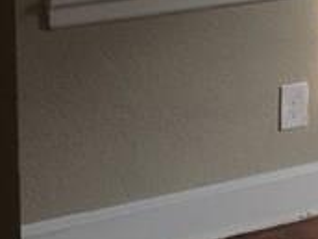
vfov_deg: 8.4
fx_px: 1589
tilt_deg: -7.2
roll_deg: -2.3
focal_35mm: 173
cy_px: -133
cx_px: 751
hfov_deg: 10.1
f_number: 2.2
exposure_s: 1/120
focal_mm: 4.15
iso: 25
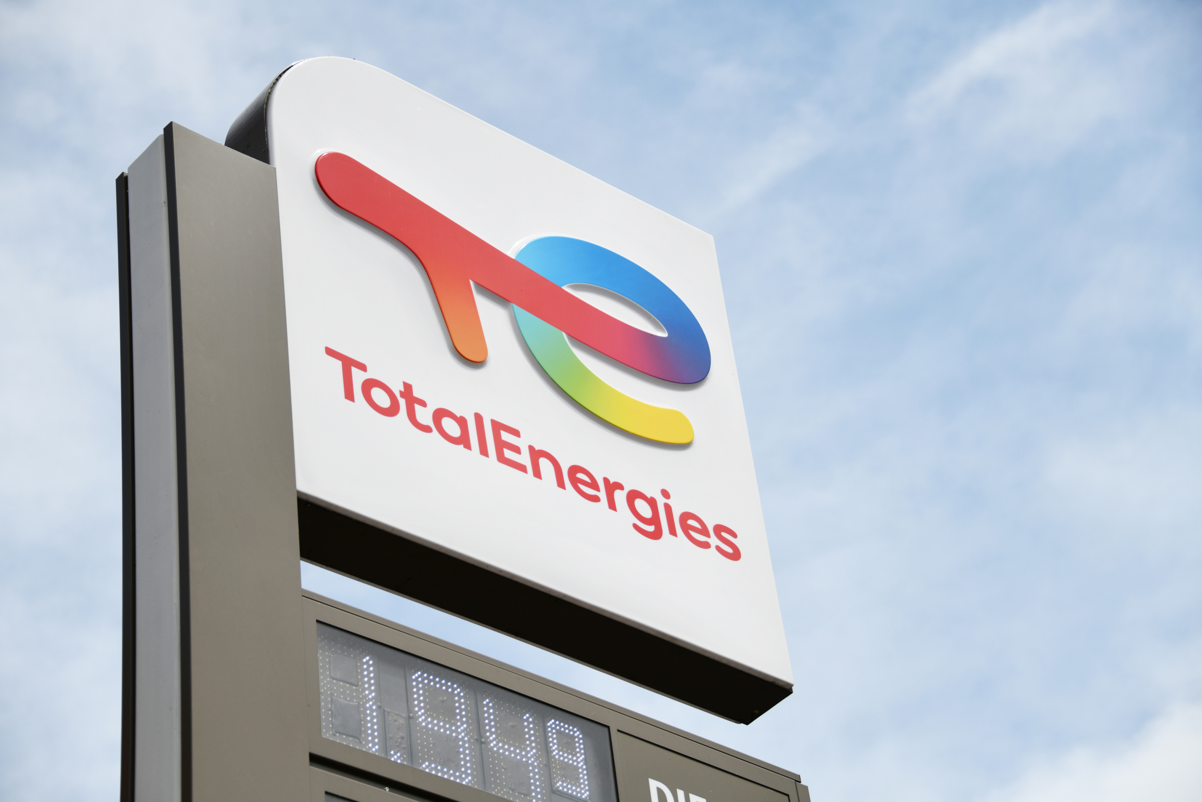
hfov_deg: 22.6
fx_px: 3005
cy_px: 401
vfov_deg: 15.2
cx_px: 601
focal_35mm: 90
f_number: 5.6
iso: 100
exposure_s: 1/1250
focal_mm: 90
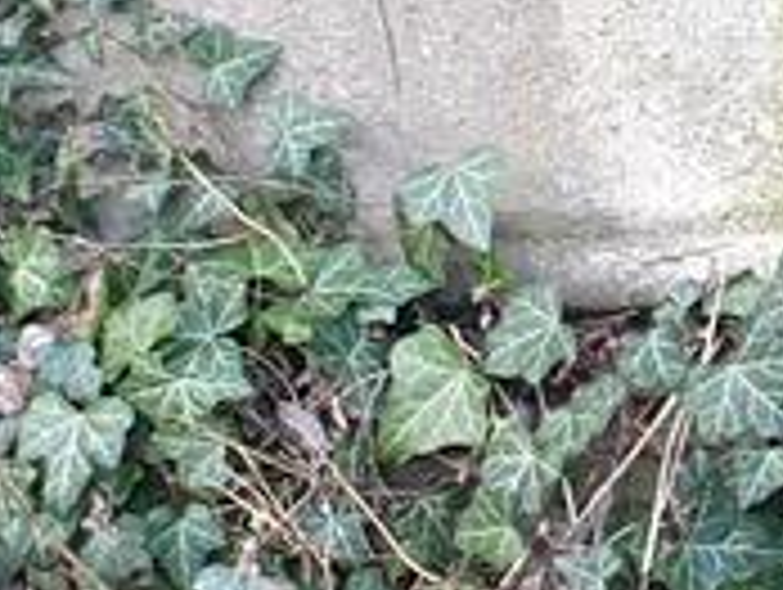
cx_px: 1575
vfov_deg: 8.1
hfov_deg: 10.2
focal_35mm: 179
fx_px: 4054
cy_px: -369
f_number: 2.4
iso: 100
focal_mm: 4.3
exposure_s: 1/50
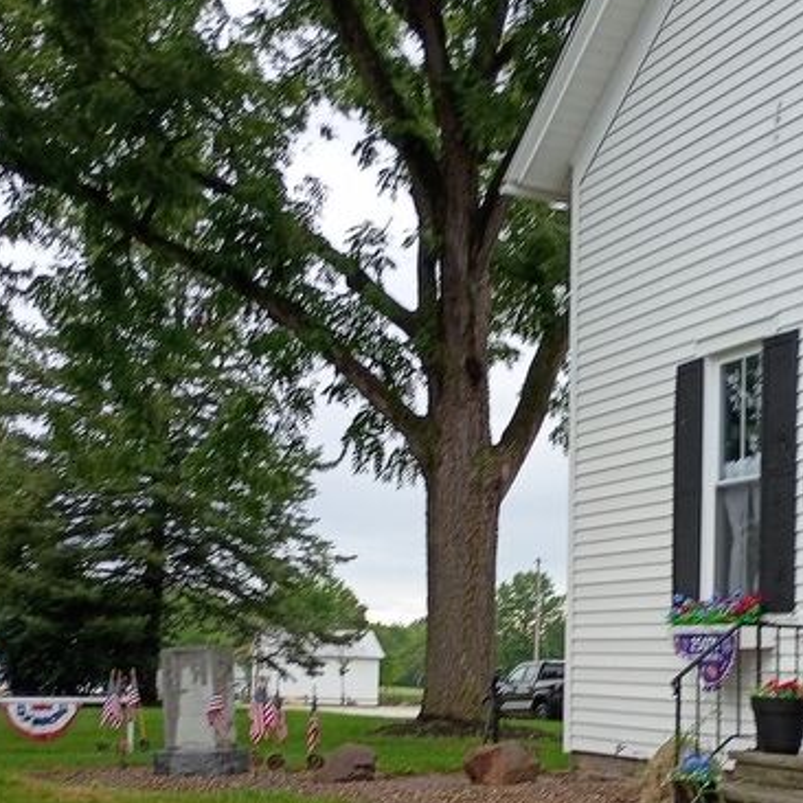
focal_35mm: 56
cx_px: 568
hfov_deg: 30.2
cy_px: 623
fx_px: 1470
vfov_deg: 30.0
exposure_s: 1/132
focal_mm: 4.27
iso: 100
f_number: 1.8
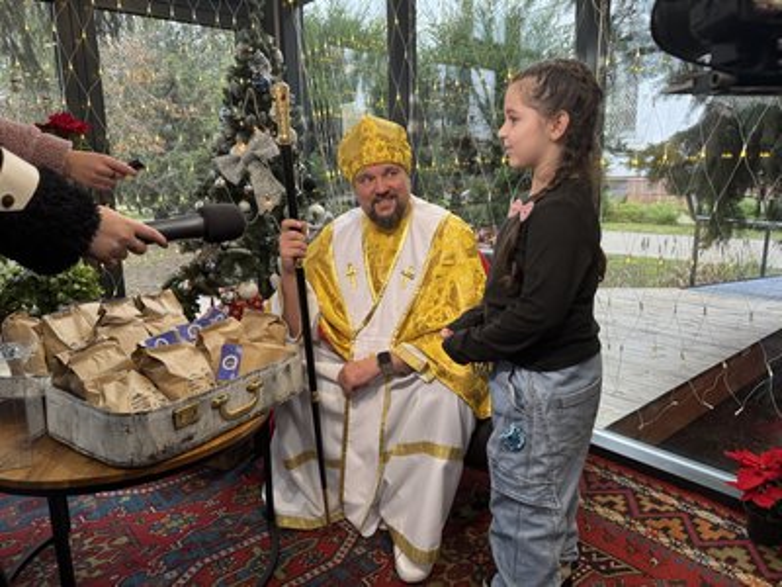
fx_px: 542
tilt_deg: -11.2
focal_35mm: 24
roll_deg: -0.8
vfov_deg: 56.8
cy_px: 294
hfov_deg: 71.6
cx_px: 391
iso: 200
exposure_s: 1/100
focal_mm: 6.76
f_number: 1.78
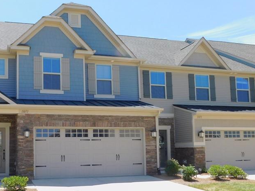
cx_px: 62
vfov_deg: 37.1
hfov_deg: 47.1
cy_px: 133
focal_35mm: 38
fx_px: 280
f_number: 3
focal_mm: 4
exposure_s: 1/800
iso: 125
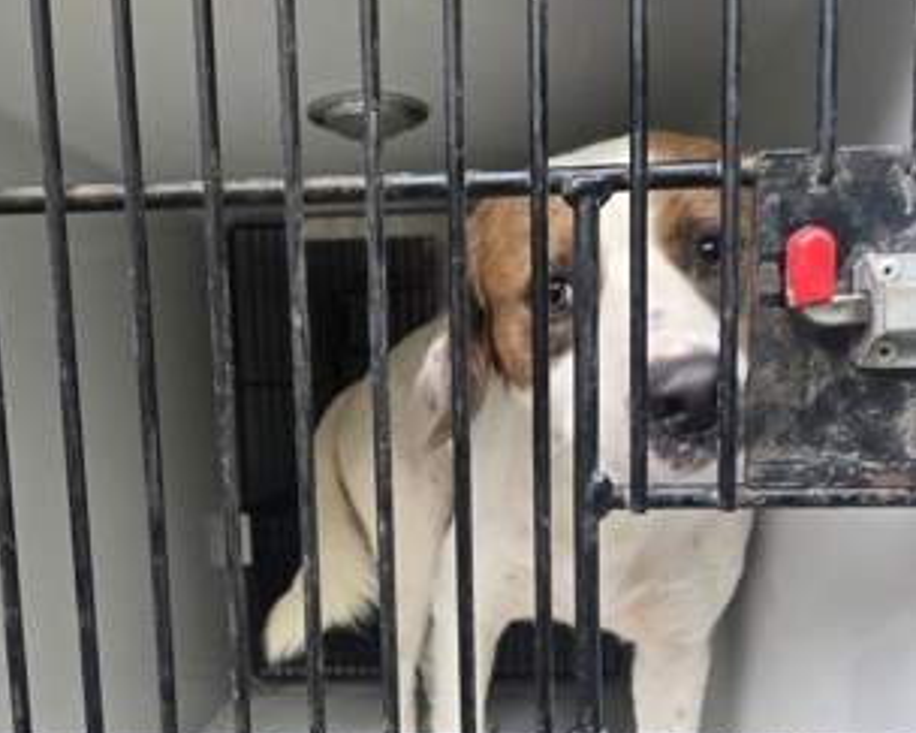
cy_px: 513
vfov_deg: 46.0
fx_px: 840
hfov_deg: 57.2
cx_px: 444
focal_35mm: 31
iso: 160
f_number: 1.8
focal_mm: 5.4
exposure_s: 1/120
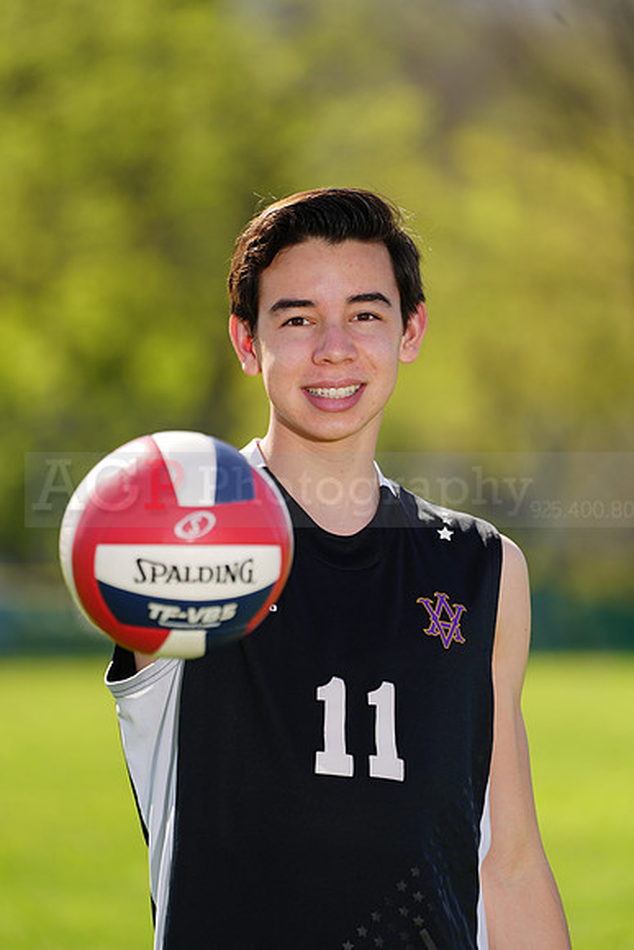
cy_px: 475
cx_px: 317
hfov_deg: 3.4
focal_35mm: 400
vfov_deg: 5.2
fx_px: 10560
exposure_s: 1/200
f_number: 6.3
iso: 64
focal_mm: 400
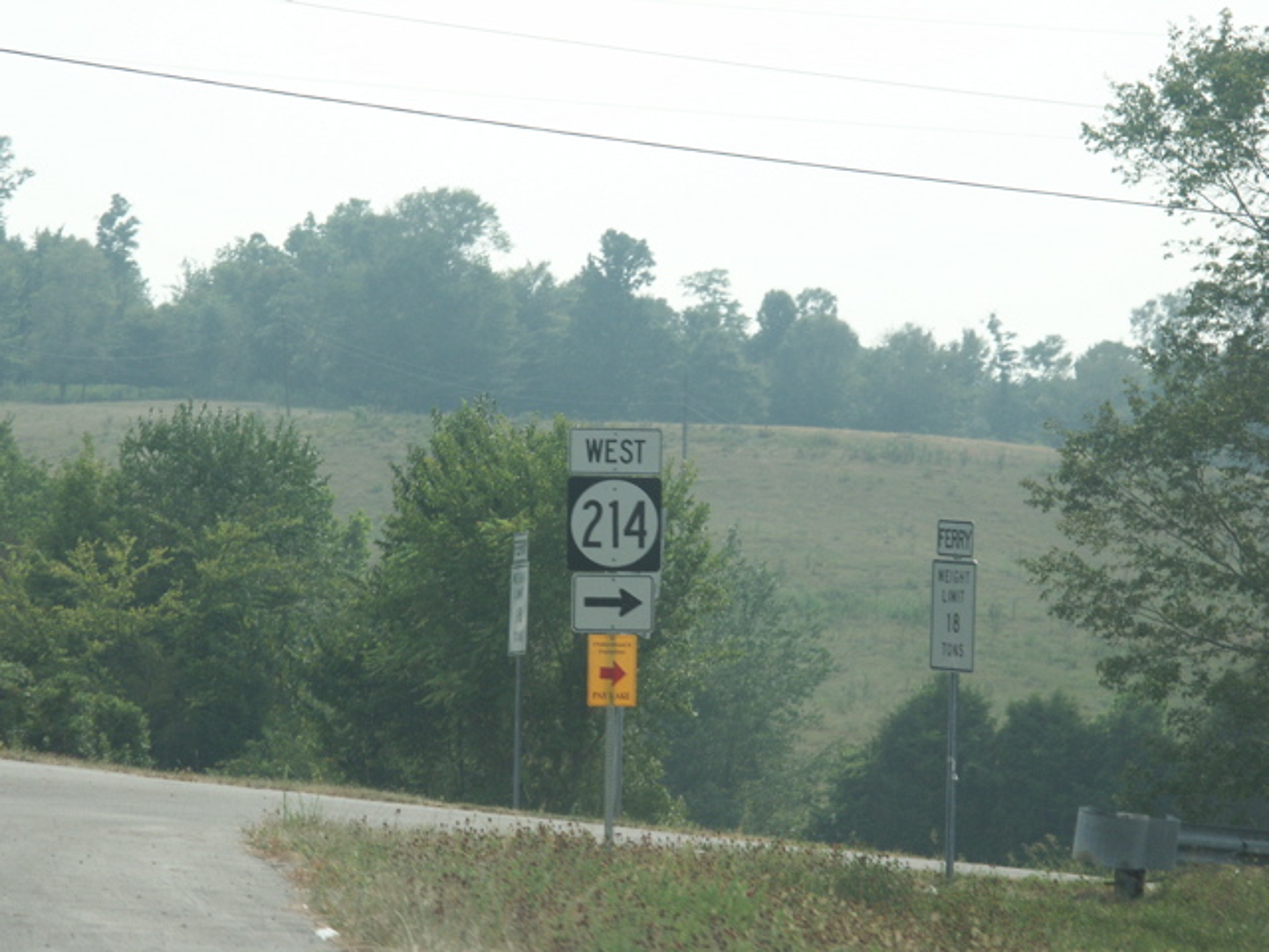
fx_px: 7295
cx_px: 634
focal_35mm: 199
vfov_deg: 7.5
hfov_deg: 9.9
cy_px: 476
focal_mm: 50.48
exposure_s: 1/180
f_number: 8
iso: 100
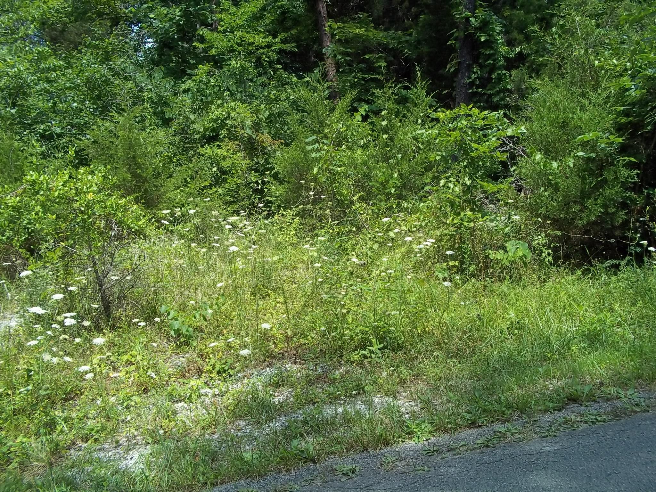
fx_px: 682
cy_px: 246
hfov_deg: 51.4
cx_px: 328
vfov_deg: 39.7
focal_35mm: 36
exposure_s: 1/125
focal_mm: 6.5
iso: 80
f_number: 8
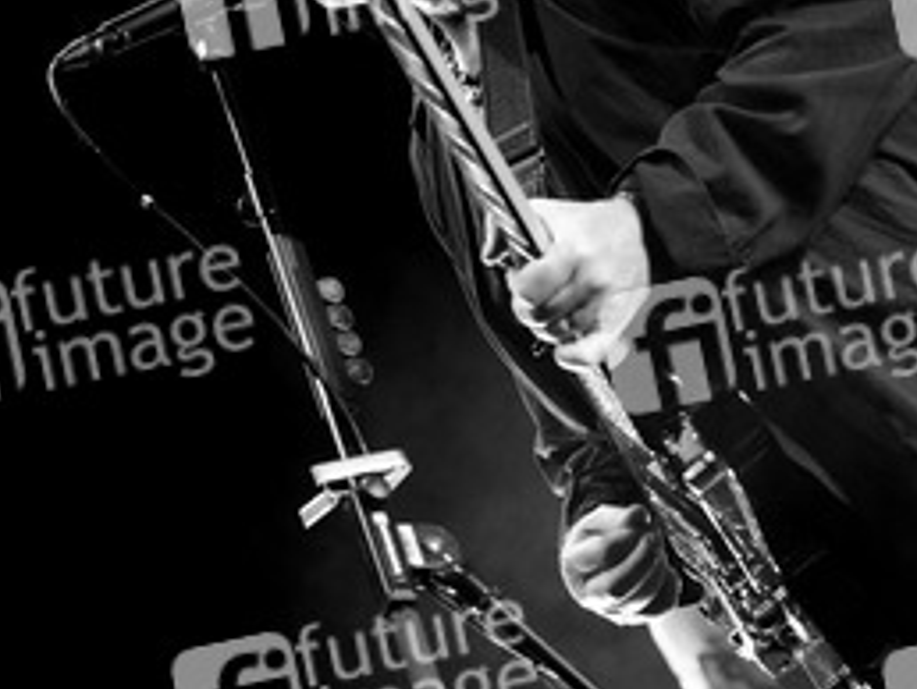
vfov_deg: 9.0
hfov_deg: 12.0
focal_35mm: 164
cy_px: 153
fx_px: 4349
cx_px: 460
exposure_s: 1/320
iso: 1600
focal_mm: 110
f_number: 3.2
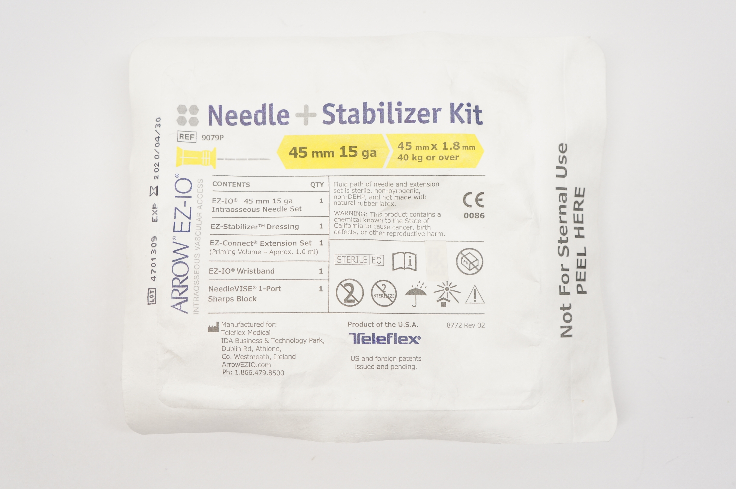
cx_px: 368
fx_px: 735
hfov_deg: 53.2
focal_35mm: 36
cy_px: 244
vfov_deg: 36.8
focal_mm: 24
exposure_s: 1/80
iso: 400
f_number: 5.6
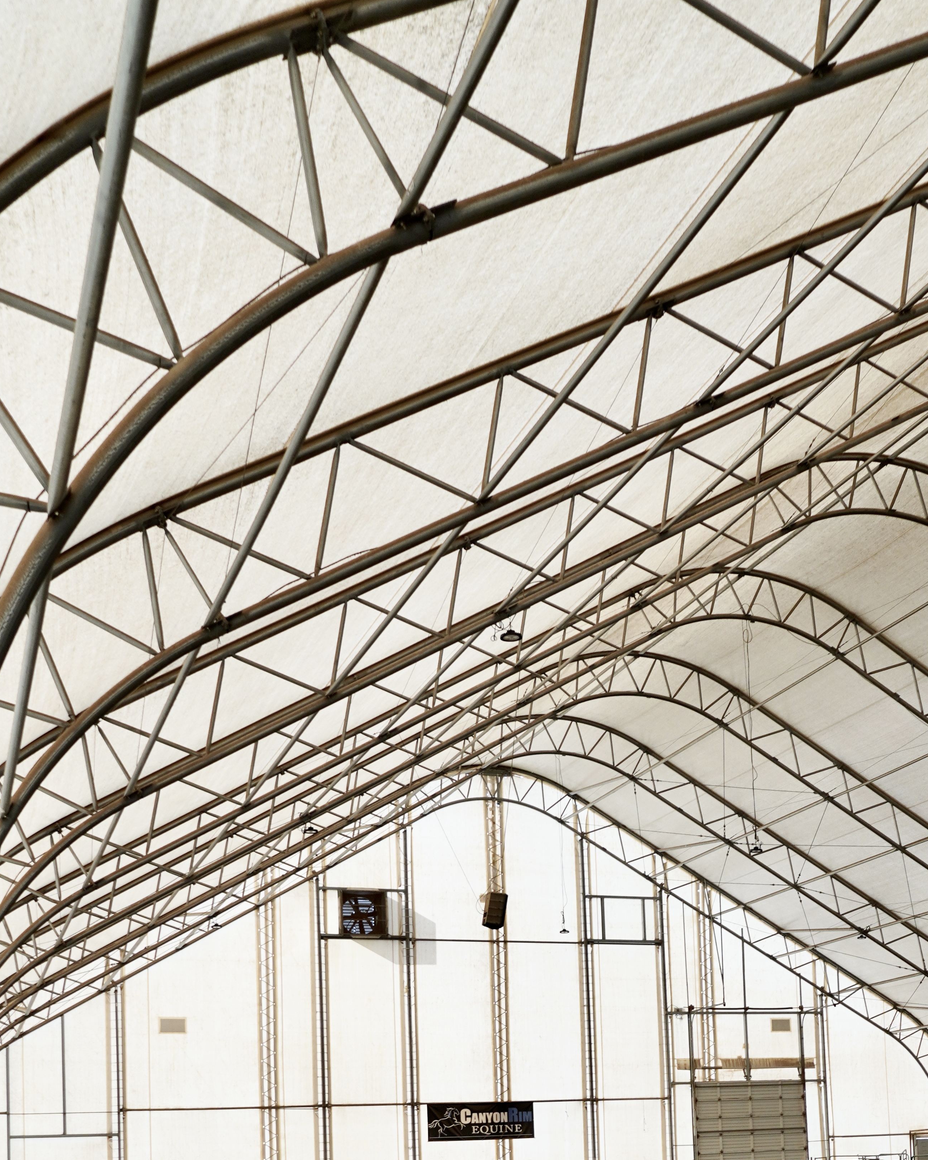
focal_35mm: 47
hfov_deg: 31.8
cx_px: 639
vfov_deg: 36.9
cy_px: 1057
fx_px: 1614
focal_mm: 18
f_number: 4
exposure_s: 1/160
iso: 160
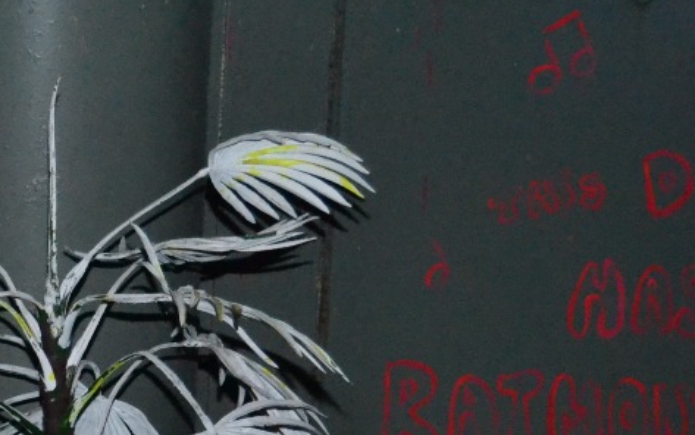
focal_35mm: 146
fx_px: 2766
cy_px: 736
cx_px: -240
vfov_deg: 8.7
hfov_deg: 13.7
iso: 3200
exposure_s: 1/60
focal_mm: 28
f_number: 4.5
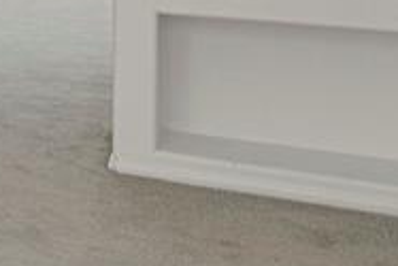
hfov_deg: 14.2
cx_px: -577
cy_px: -177
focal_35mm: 93
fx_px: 1029
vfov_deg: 13.5
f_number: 6.3
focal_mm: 17
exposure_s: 1/6
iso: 250
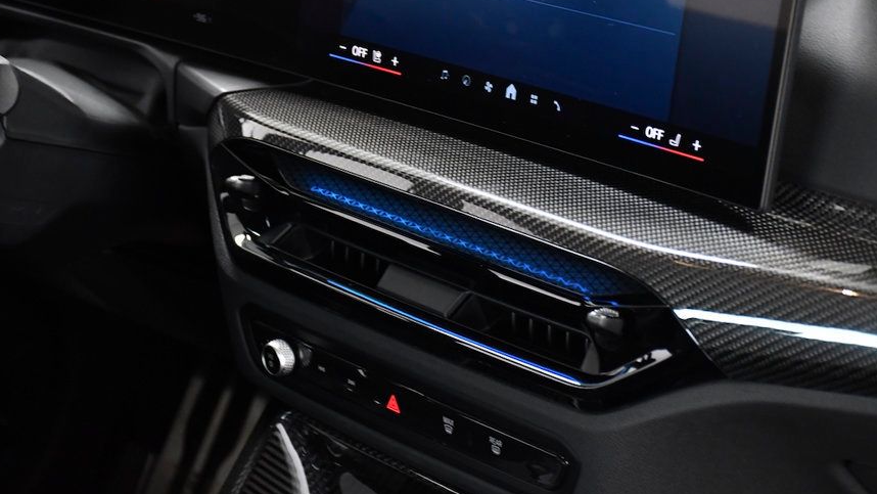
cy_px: 228
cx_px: 491
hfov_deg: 20.3
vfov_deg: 11.5
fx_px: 2442
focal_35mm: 105
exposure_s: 1/100
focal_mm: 56
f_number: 5.6
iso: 2500
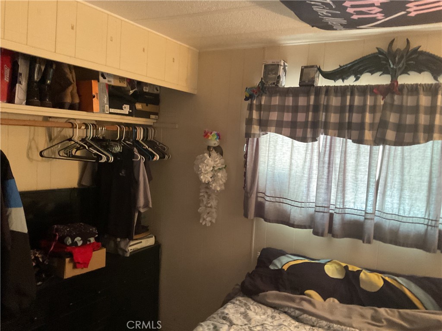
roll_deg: -3.4
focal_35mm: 29
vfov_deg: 48.2
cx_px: 221
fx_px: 370
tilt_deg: -3.4
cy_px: 166
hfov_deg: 61.7
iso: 400
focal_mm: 3
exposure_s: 1/30
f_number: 1.8
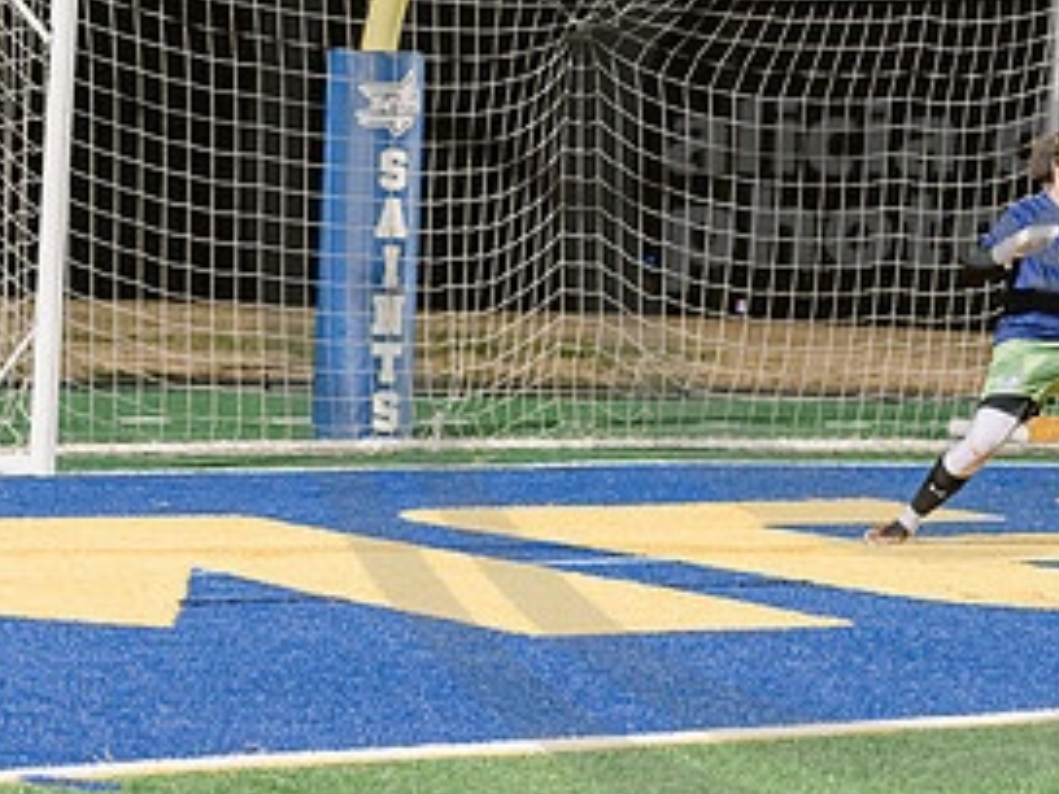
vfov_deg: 7.1
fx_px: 6394
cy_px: 181
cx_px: 938
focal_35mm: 209
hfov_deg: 9.4
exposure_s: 1/250
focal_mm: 102
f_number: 4
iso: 2500
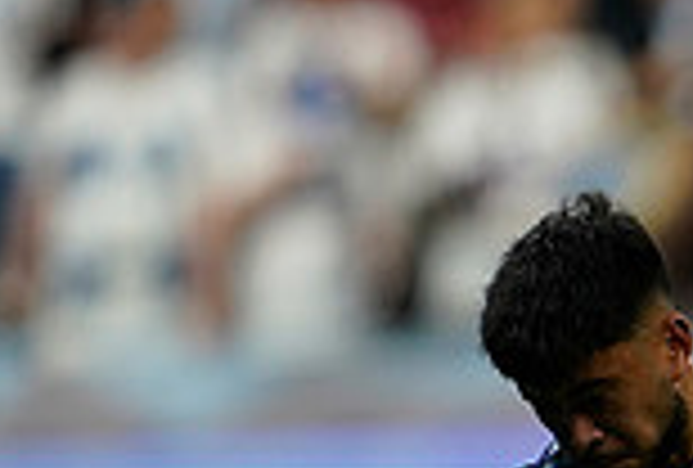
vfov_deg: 0.9
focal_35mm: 1505
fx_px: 29085
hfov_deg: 1.4
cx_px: 1287
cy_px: 824
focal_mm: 400
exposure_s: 1/1250
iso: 1000
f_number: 2.8
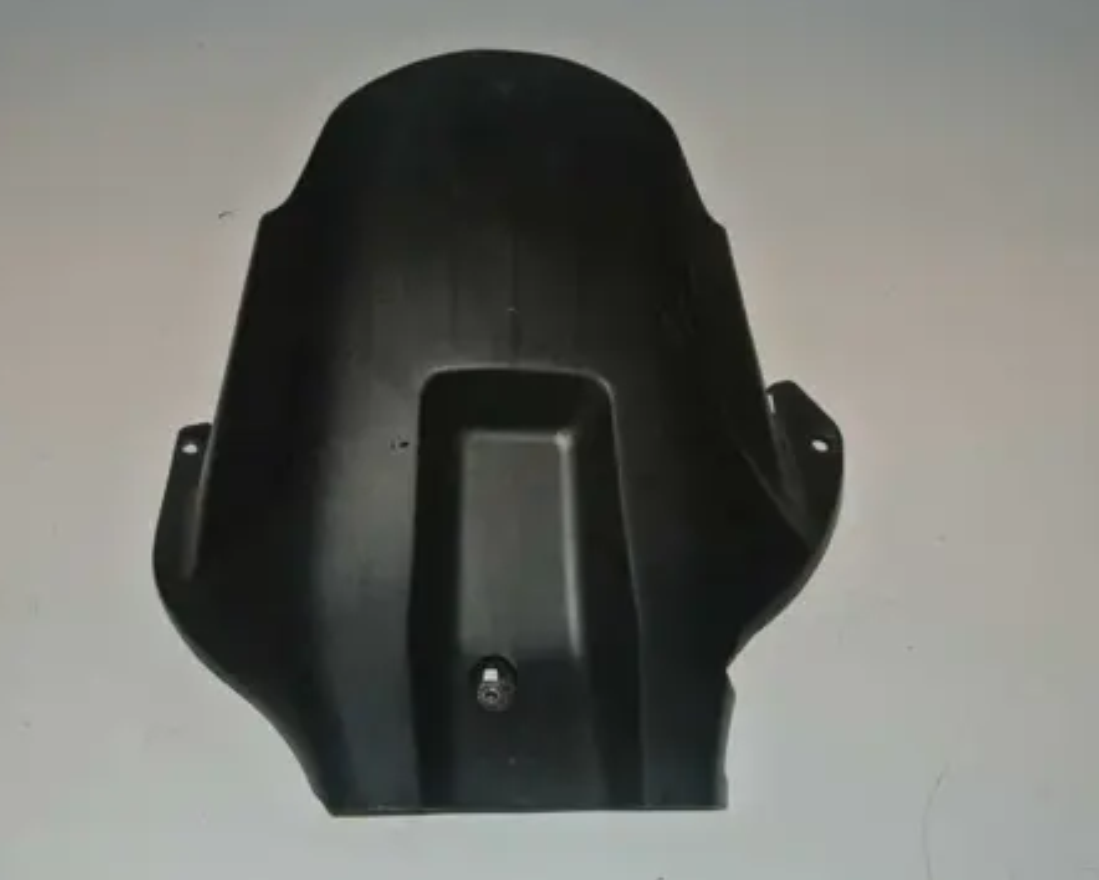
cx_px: 460
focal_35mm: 48
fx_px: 1562
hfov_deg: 38.7
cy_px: 435
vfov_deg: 31.5
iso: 200
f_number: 4.2
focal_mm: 15.7
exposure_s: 1/60
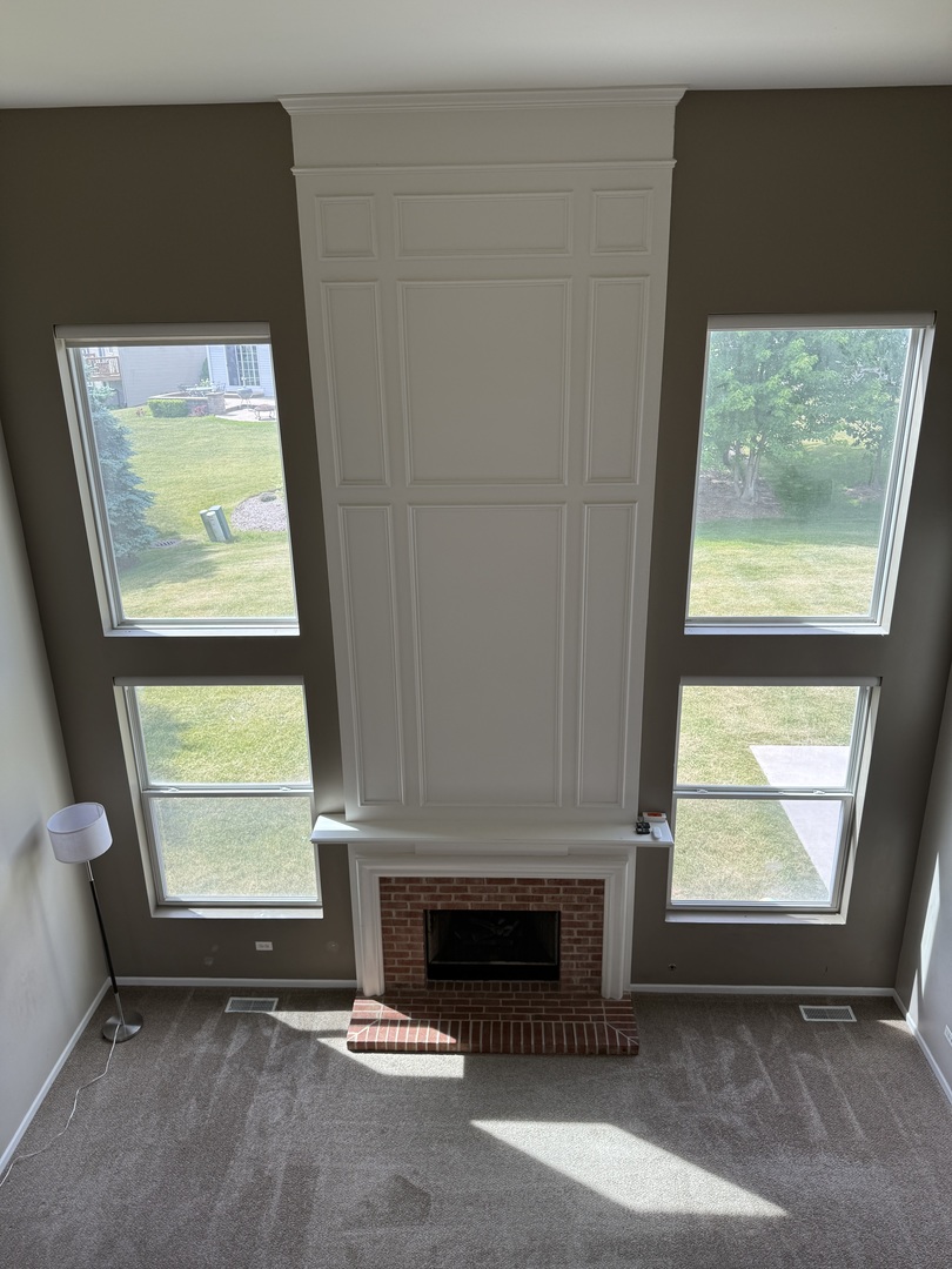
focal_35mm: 24
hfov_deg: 56.8
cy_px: 634
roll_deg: +1.3
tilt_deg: -19.7
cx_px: 476
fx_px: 880
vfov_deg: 71.6
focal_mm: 6.76
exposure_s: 1/481
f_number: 1.78
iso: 80
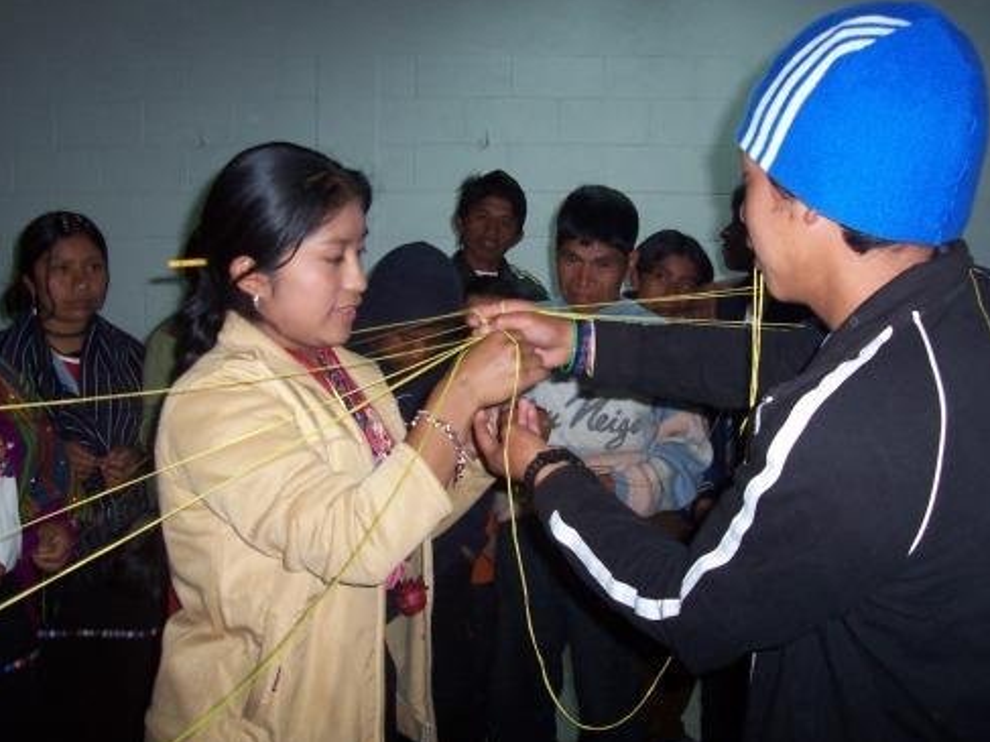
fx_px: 1087
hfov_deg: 49.0
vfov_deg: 37.7
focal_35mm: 38
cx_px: 490
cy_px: 371
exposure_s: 1/60
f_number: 2.8
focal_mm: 5.6
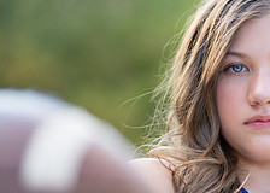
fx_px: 1158
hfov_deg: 13.1
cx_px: 268
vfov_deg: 9.5
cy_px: 162
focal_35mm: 151
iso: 100
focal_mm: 50
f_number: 1.2
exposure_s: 1/1000
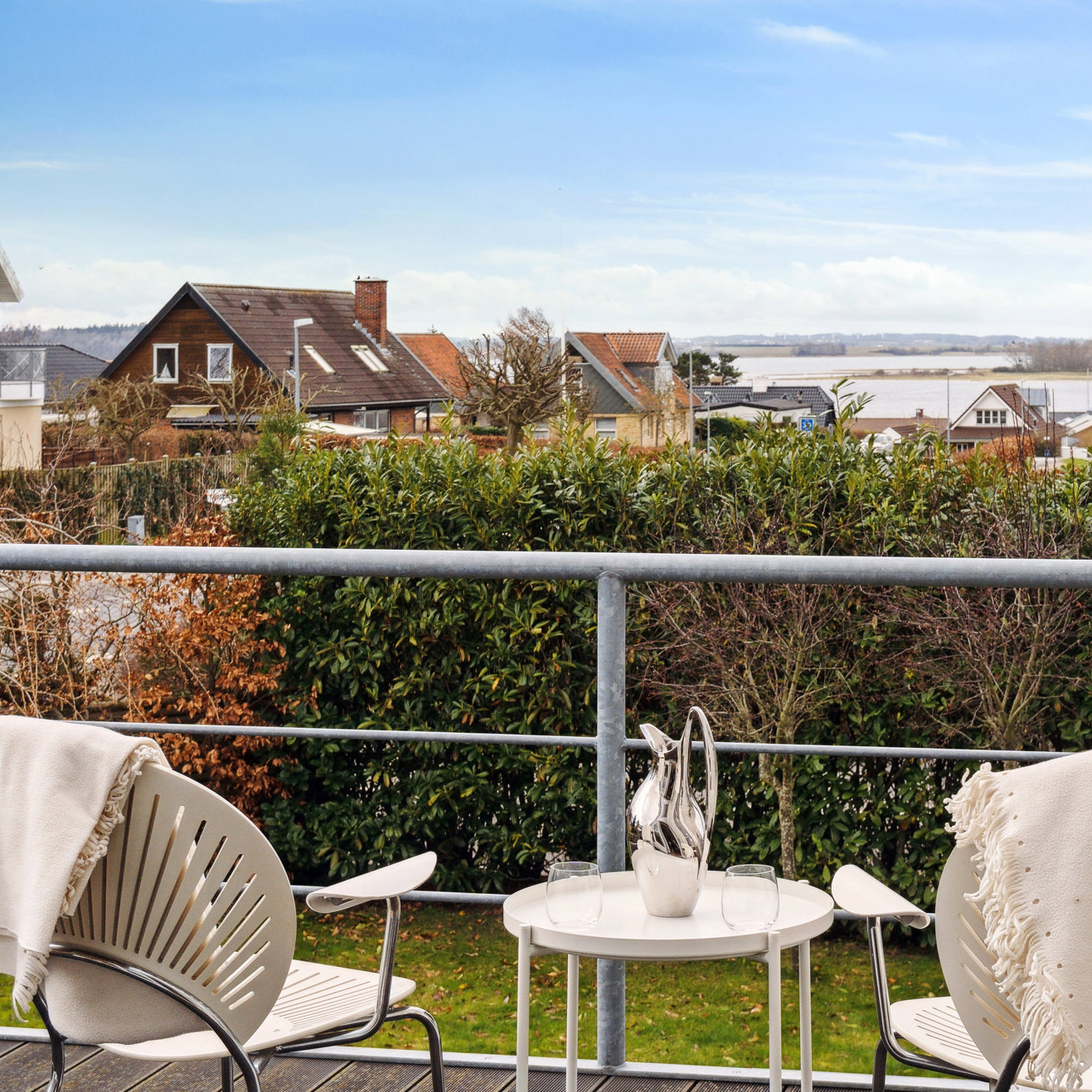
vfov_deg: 24.1
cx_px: 772
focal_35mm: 72
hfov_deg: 23.9
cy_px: 548
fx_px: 2557
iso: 200
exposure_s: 1/400
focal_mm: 37
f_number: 8
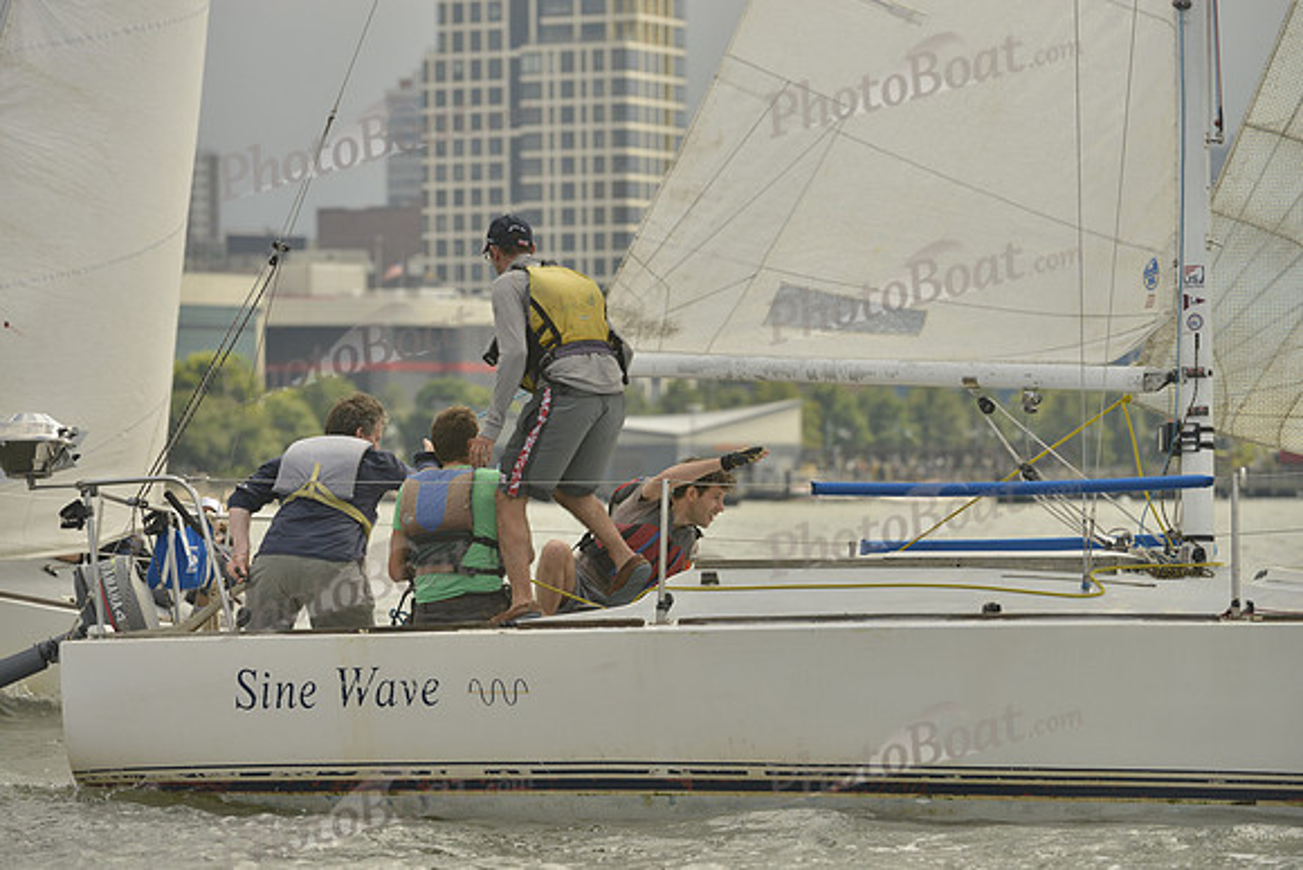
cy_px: 435
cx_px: 652
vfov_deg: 5.7
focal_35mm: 240
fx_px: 8688
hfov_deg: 8.6
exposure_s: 1/1250
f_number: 8
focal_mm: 240
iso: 400
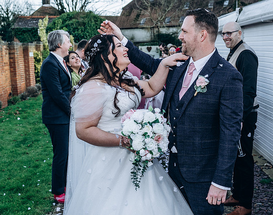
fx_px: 385
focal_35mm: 48
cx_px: 177
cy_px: 116
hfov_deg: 38.7
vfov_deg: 31.2
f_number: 3.2
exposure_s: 1/400
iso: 250
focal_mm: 24
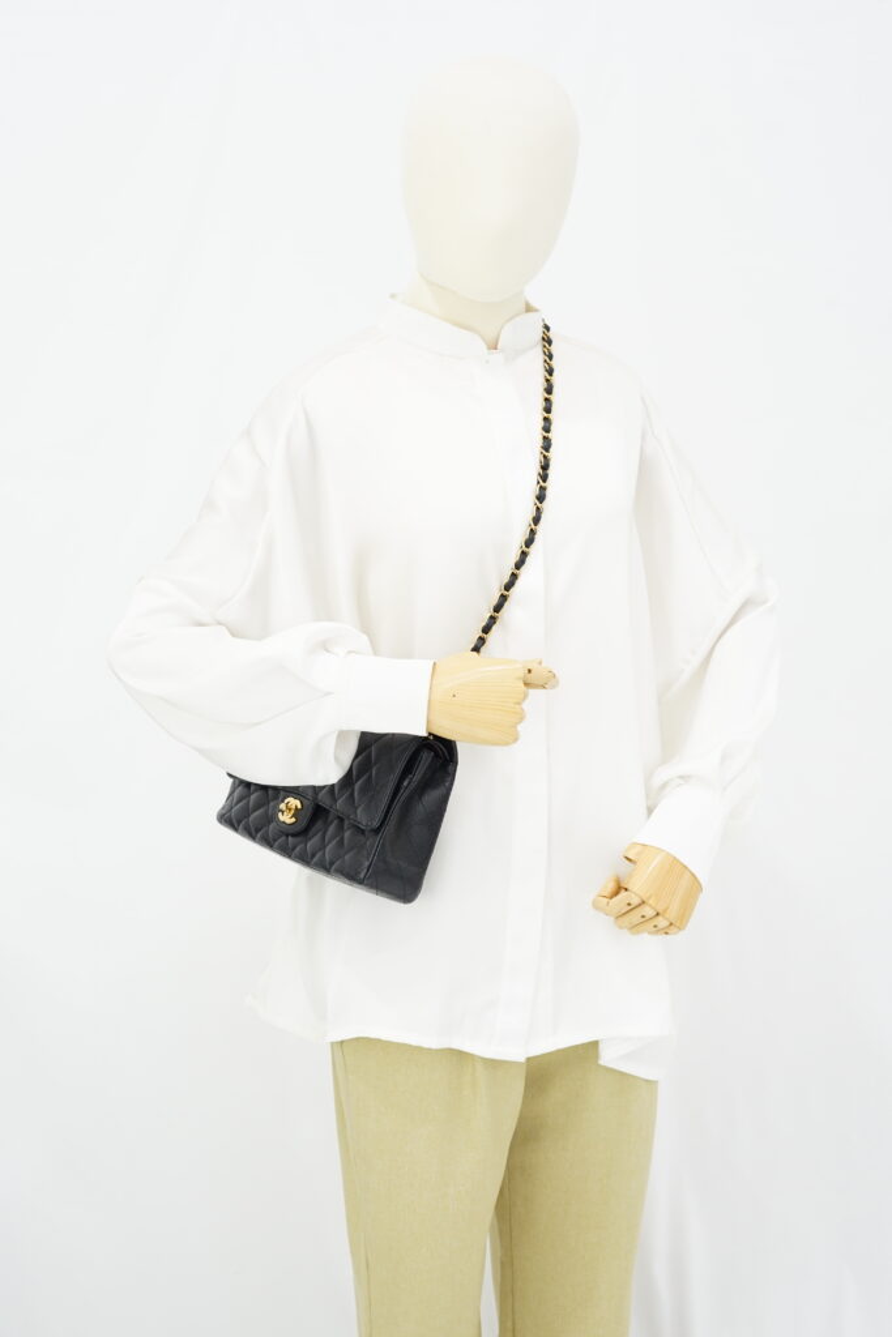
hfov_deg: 27.0
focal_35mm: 50
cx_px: 446
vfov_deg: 39.6
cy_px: 668
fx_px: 1858
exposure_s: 1/8
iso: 640
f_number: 6.3
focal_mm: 50
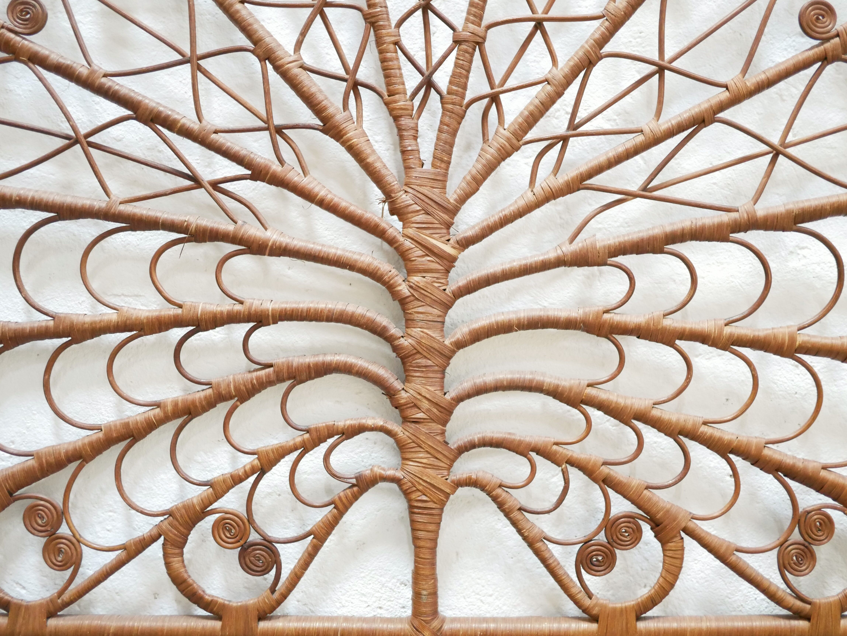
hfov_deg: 46.8
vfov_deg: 36.0
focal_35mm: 40
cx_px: 424
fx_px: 979
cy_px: 318
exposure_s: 1/30
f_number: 1.7
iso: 3200
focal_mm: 20
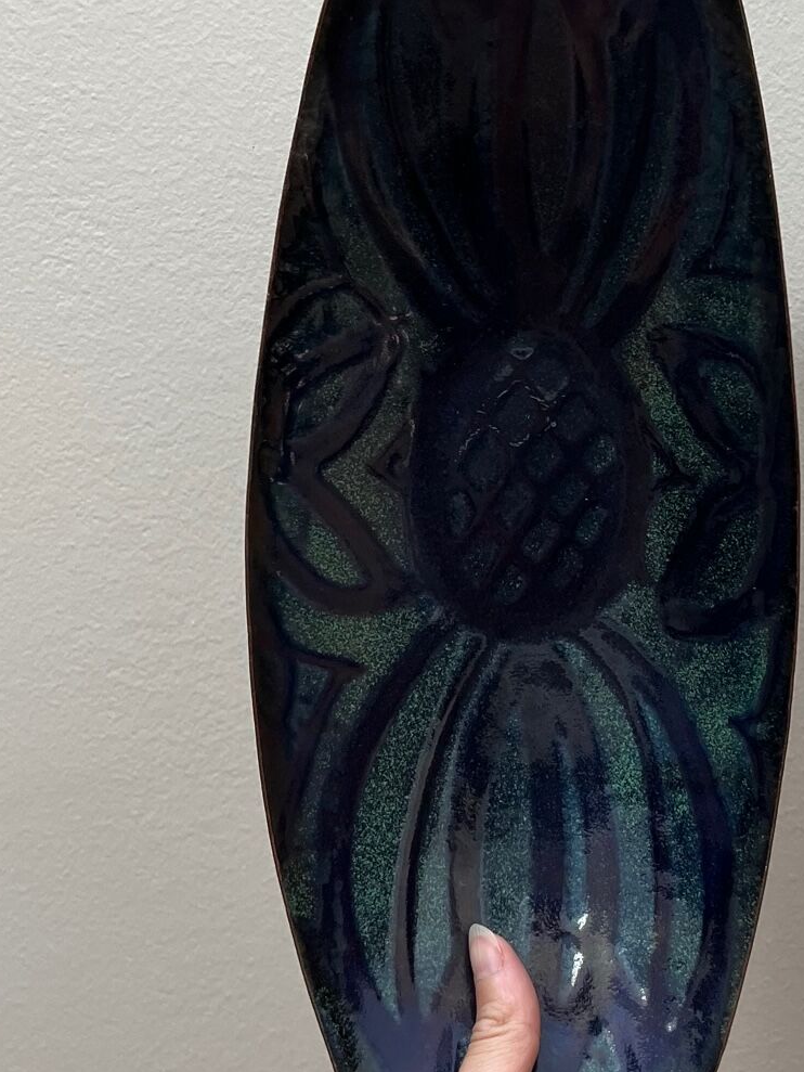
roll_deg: +3.6
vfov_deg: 36.0
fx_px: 1641
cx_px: 545
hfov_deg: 27.3
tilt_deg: -10.5
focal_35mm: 53
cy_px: 415
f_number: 1.5
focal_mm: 5.7
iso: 125
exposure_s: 1/114
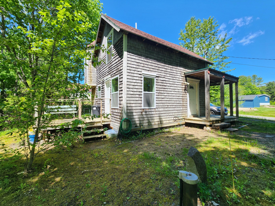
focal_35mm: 14
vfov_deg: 85.7
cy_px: 102
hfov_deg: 102.1
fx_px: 111
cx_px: 137
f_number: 2.2
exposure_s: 1/654
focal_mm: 2.2
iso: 50
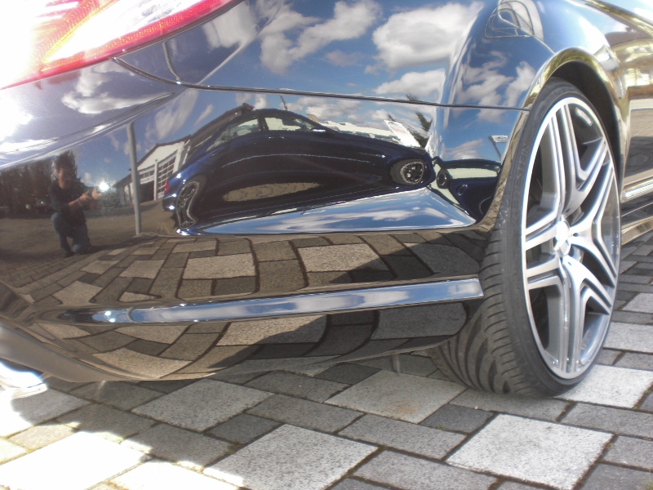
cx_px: 326
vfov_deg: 37.7
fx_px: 717
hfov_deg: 49.0
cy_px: 245
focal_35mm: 38
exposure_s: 1/80
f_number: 3.1
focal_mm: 6.3
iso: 64
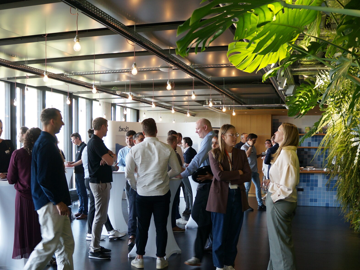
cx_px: 161
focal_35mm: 45
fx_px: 466
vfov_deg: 32.0
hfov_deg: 42.2
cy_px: 184
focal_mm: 19
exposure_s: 1/60
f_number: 4
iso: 320
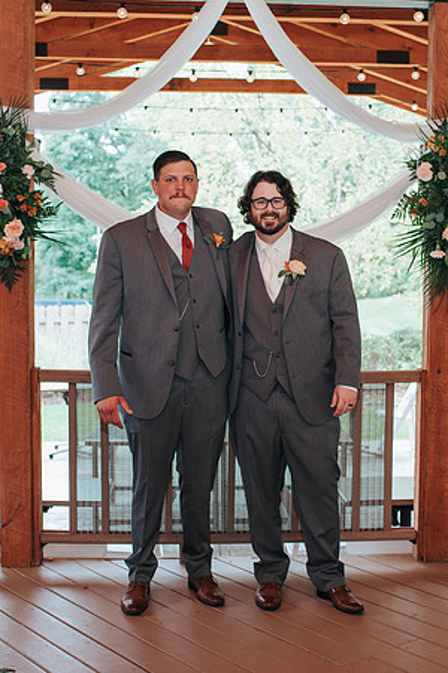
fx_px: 988
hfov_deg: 25.5
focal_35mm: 53
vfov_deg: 37.6
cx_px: 266
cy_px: 336
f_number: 3.2
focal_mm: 35
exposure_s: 1/200
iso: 360
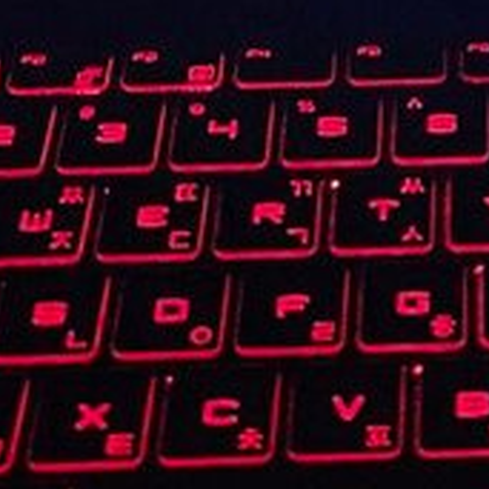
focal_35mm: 114
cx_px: 583
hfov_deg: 14.8
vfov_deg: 14.8
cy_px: -77
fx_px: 1822
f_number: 1.8
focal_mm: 5.4
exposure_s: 1/120
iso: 1000
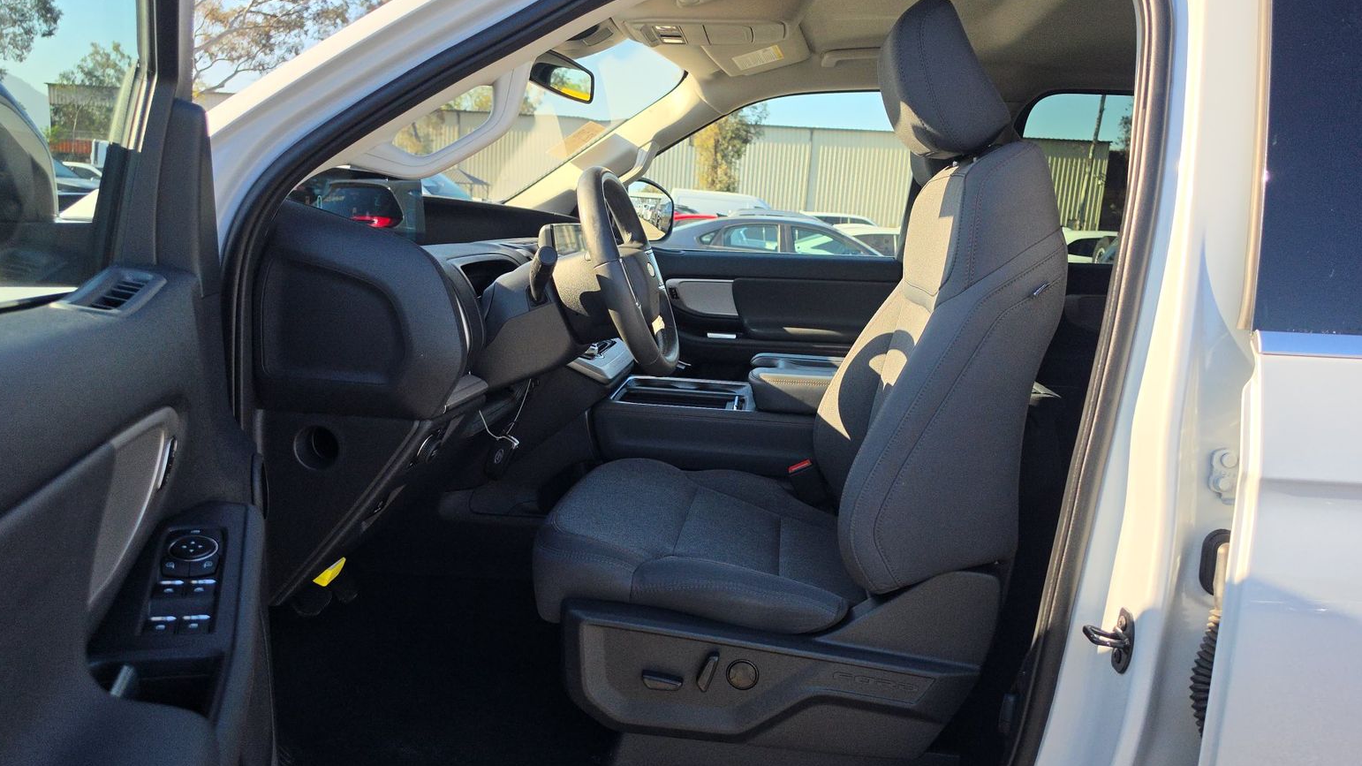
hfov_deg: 71.9
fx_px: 939
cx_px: 657
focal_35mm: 26
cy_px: 386
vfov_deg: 44.4
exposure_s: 1/2551
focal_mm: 6.5
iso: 63
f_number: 1.4
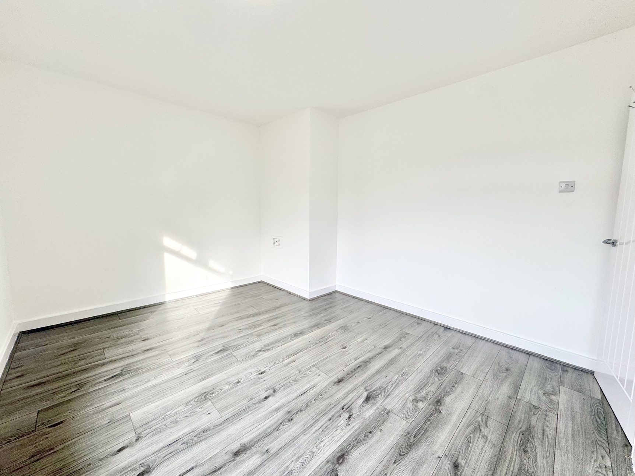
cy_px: 238
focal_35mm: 14
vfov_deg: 85.7
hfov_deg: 102.1
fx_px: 257
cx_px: 318
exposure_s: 1/119
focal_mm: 2.22
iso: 40
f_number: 2.2
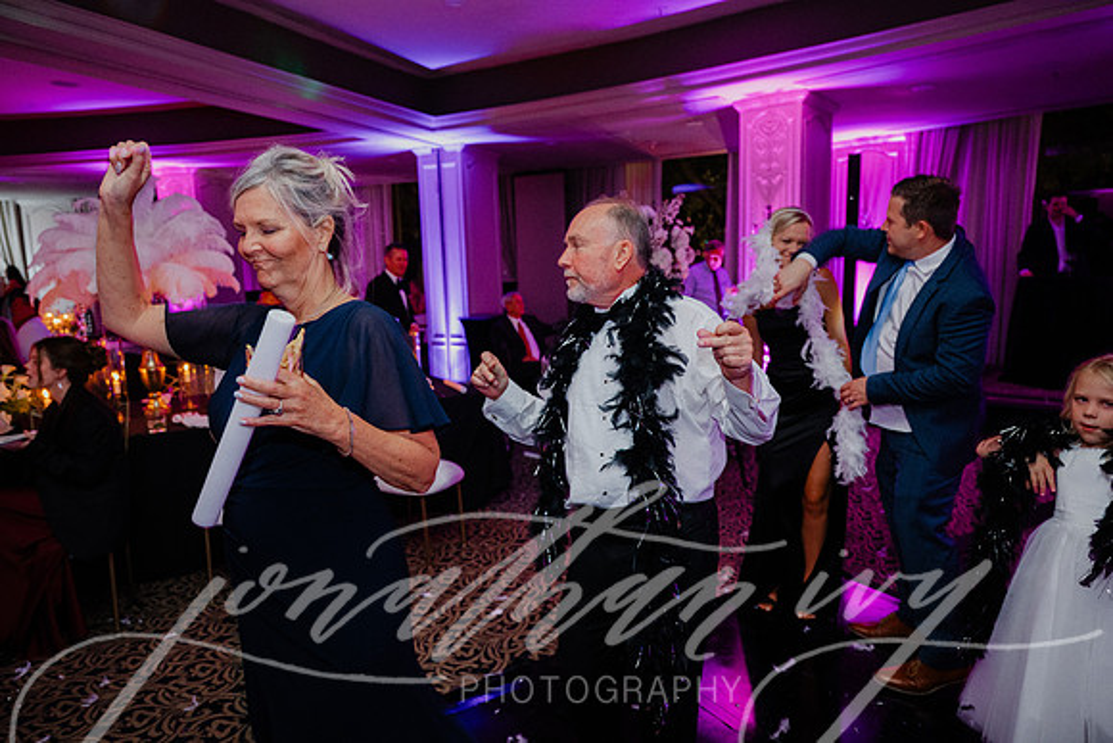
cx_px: 556
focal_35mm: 24
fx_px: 742
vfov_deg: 53.2
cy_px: 372
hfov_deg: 73.7
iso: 2000
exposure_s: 1/40
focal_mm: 24
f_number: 3.2
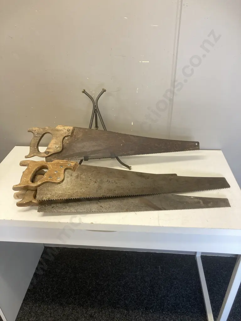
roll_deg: -0.5
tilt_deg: -30.0
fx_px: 260
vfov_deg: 63.4
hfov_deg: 49.7
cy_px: 160
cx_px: 120
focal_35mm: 28
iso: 50
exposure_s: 1/50
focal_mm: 3.99
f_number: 1.8
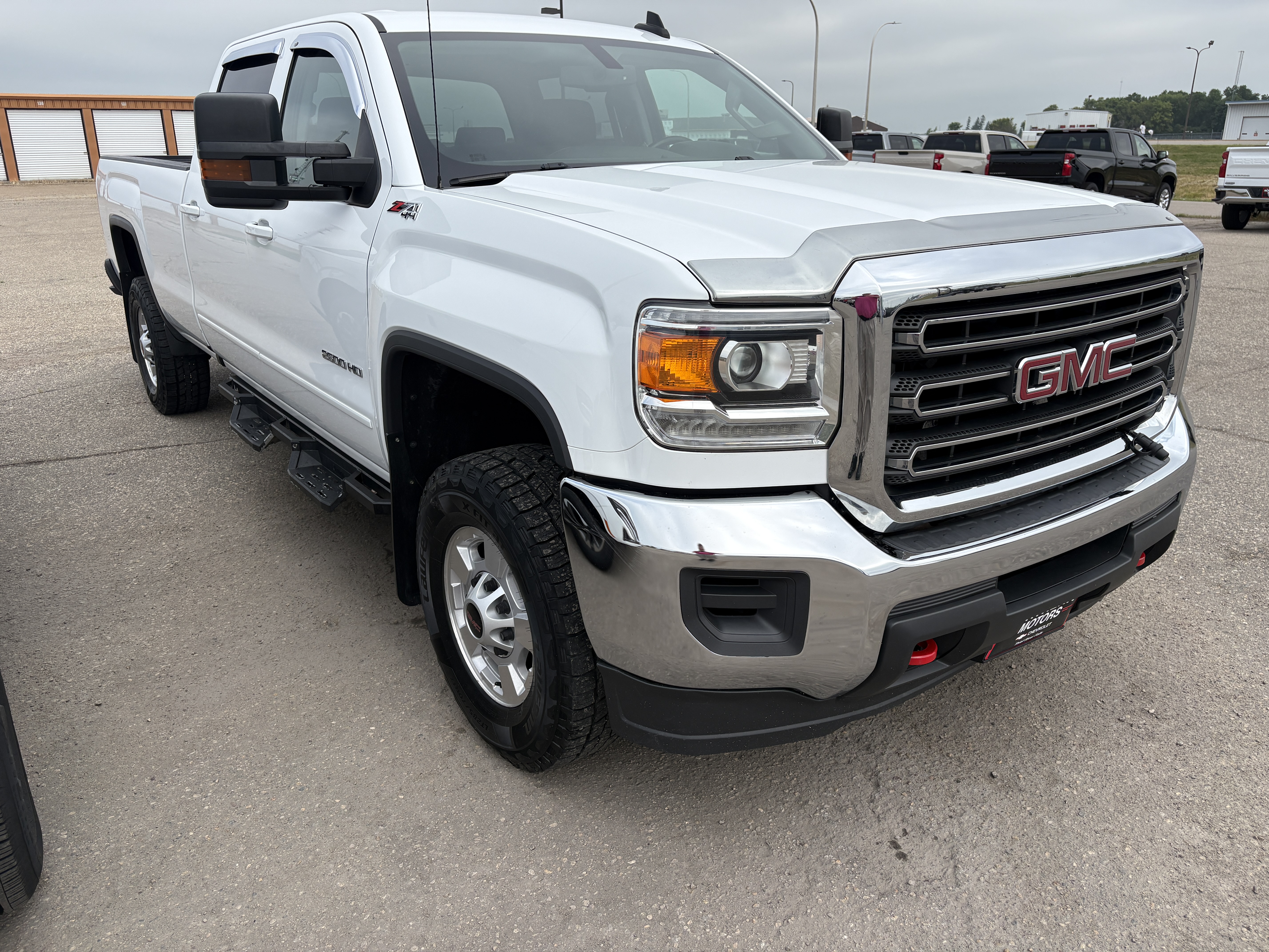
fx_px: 953
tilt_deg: -18.7
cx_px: 634
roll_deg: +0.9
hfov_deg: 67.3
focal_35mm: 26
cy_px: 476
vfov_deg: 53.1
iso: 50
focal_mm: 5.96
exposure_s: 1/2865
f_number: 1.6
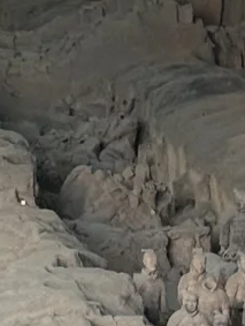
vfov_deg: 7.3
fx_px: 2552
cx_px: -401
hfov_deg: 5.3
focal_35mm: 271
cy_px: 232
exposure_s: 1/68
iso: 200
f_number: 1.78
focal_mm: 6.76
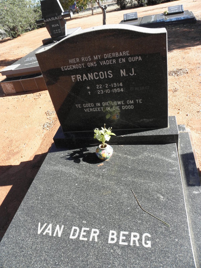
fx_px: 201
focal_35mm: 26
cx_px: 100
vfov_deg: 67.3
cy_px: 134
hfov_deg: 53.1
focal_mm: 4.6
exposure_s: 1/100
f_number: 5.6
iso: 64
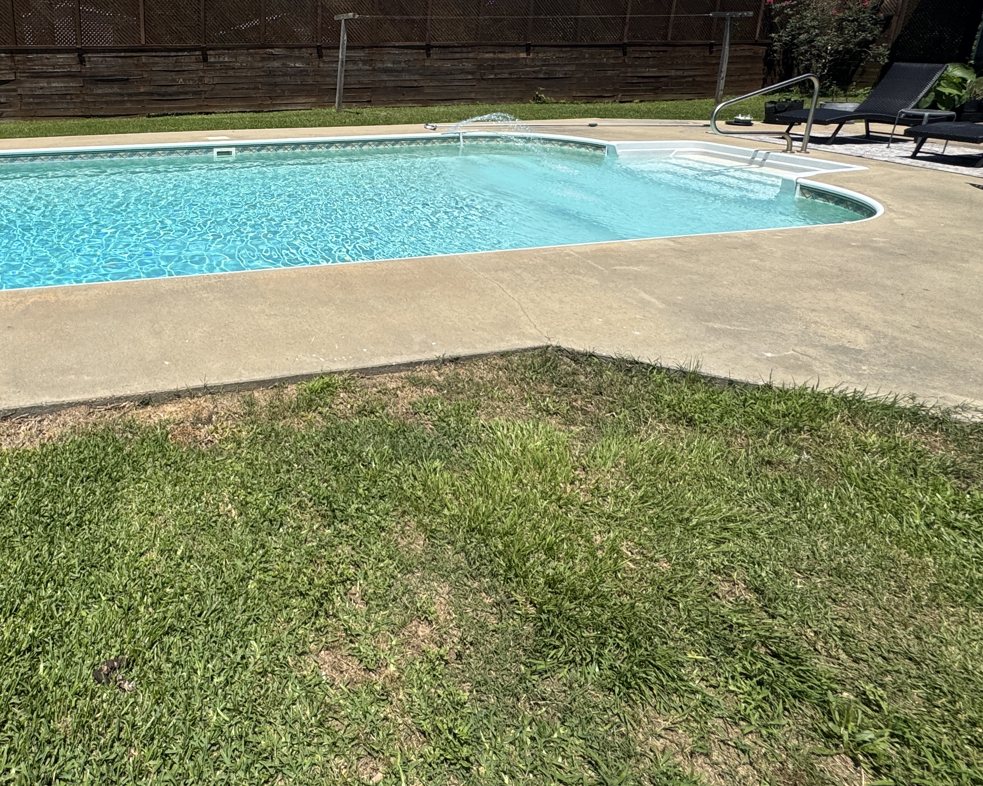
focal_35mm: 25
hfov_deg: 63.5
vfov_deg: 55.3
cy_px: 248
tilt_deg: -17.6
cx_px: 230
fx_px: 727
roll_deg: +0.0
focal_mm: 2.22
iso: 50
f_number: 2.2
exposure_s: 1/3247
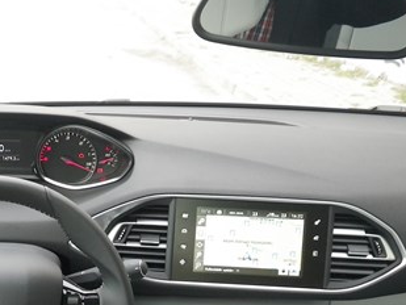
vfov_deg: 24.3
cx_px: 62
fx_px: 681
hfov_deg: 32.0
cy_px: 294
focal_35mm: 58
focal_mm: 5
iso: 160
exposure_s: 1/50
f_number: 3.5
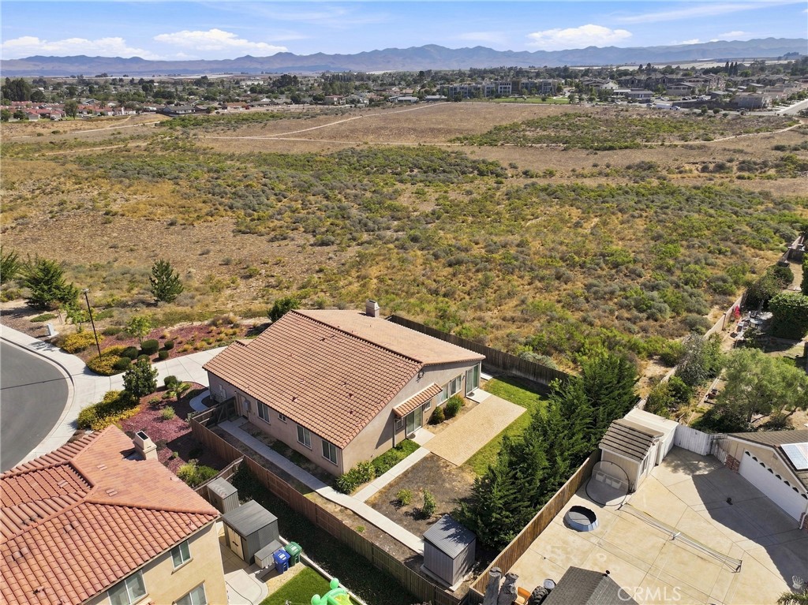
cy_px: 302
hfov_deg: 71.6
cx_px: 404
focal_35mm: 24
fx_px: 560
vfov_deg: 56.8
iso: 100
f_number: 2.8
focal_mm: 12.3
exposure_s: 1/1600
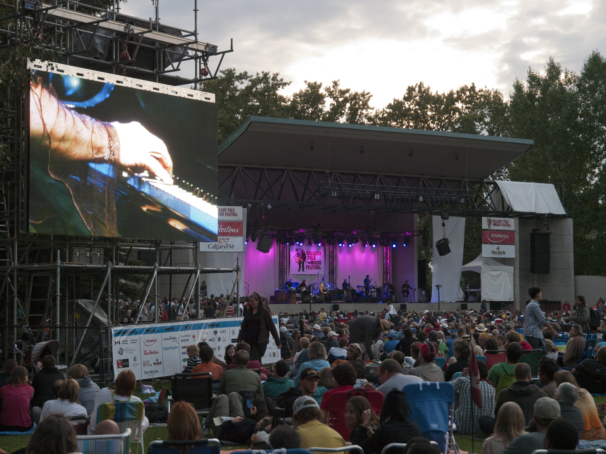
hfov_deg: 27.8
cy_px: 227
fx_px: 1225
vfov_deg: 21.0
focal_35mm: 70
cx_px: 303
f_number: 3.7
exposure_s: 1/50
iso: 320
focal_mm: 35
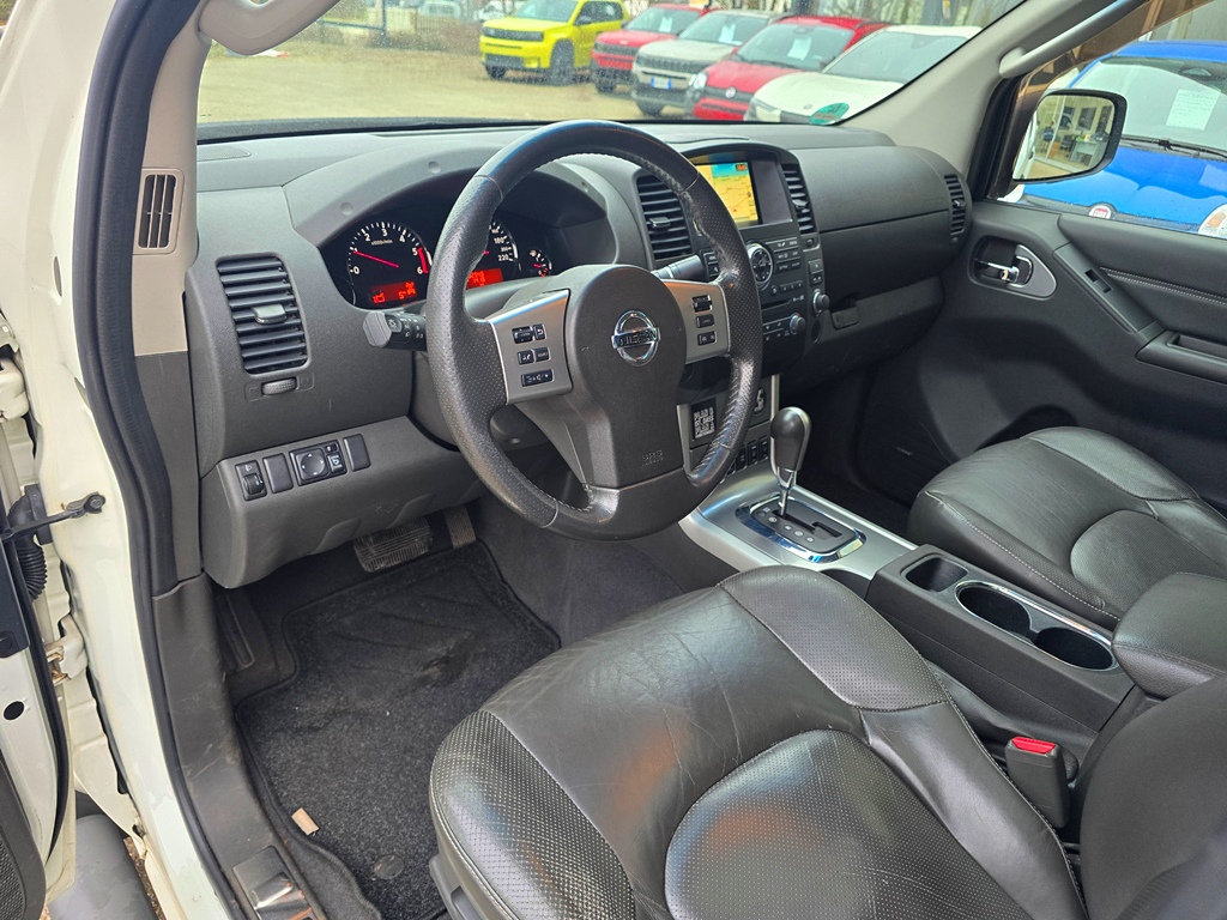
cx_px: 614
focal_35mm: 23
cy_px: 460
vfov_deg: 58.9
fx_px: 815
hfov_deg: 73.9
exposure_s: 1/180
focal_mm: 6.3
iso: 200
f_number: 1.7
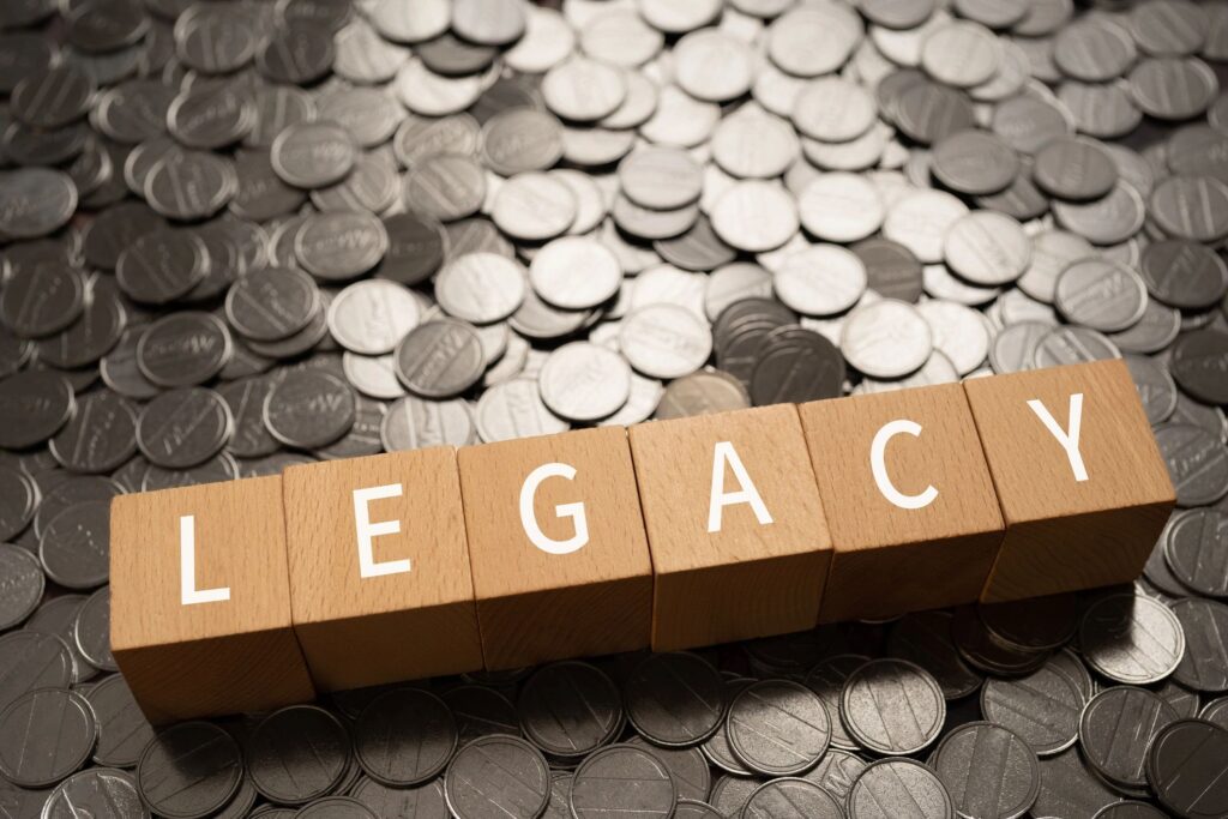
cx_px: 614
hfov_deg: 39.6
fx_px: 1706
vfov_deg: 27.0
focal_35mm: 50
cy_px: 410
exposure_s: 1/125
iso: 100
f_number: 4.5
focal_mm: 50
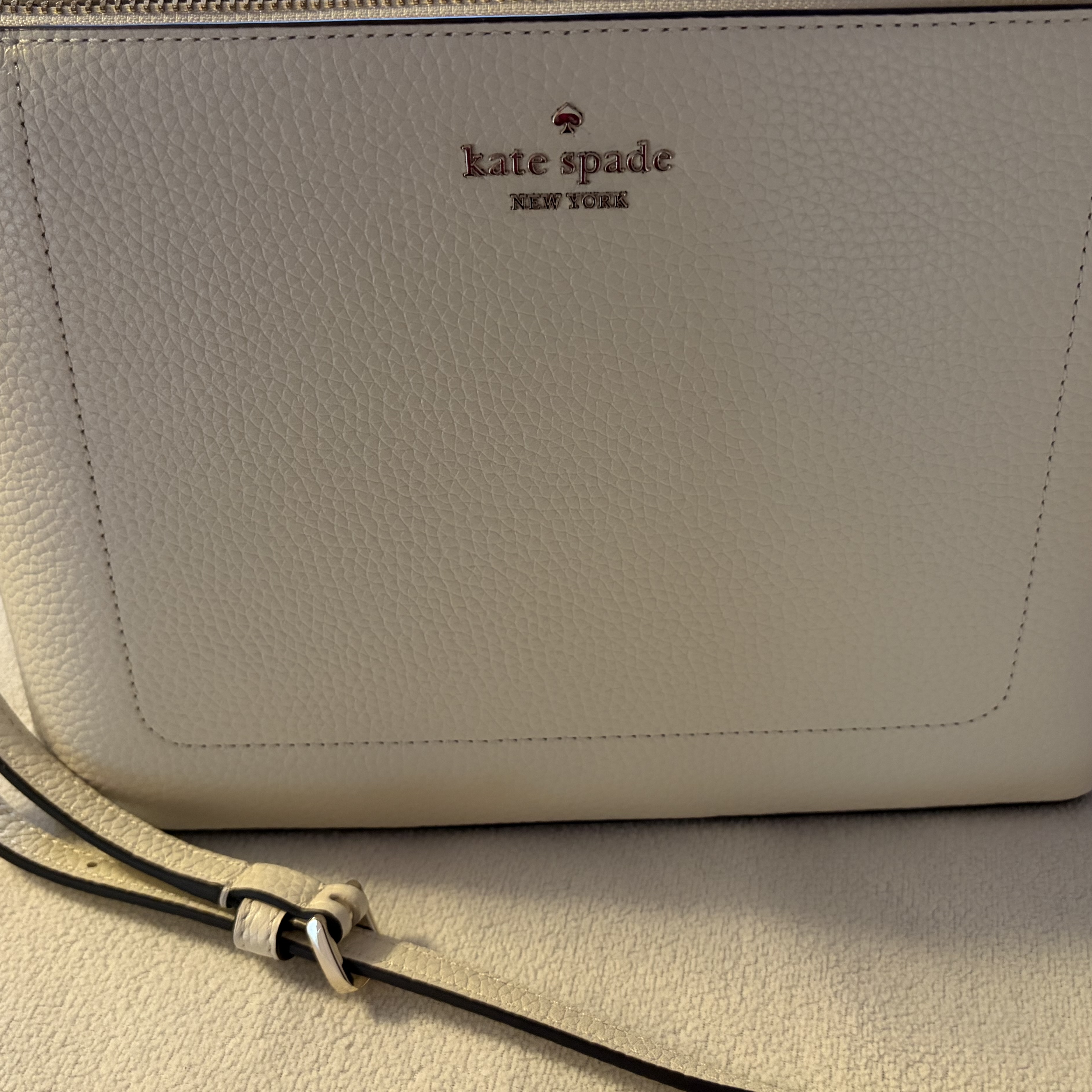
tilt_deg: -38.2
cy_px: 476
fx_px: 1249
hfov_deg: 47.2
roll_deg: -2.2
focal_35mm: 35
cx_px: 569
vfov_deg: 47.1
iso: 500
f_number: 1.6
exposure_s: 1/40
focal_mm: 5.96
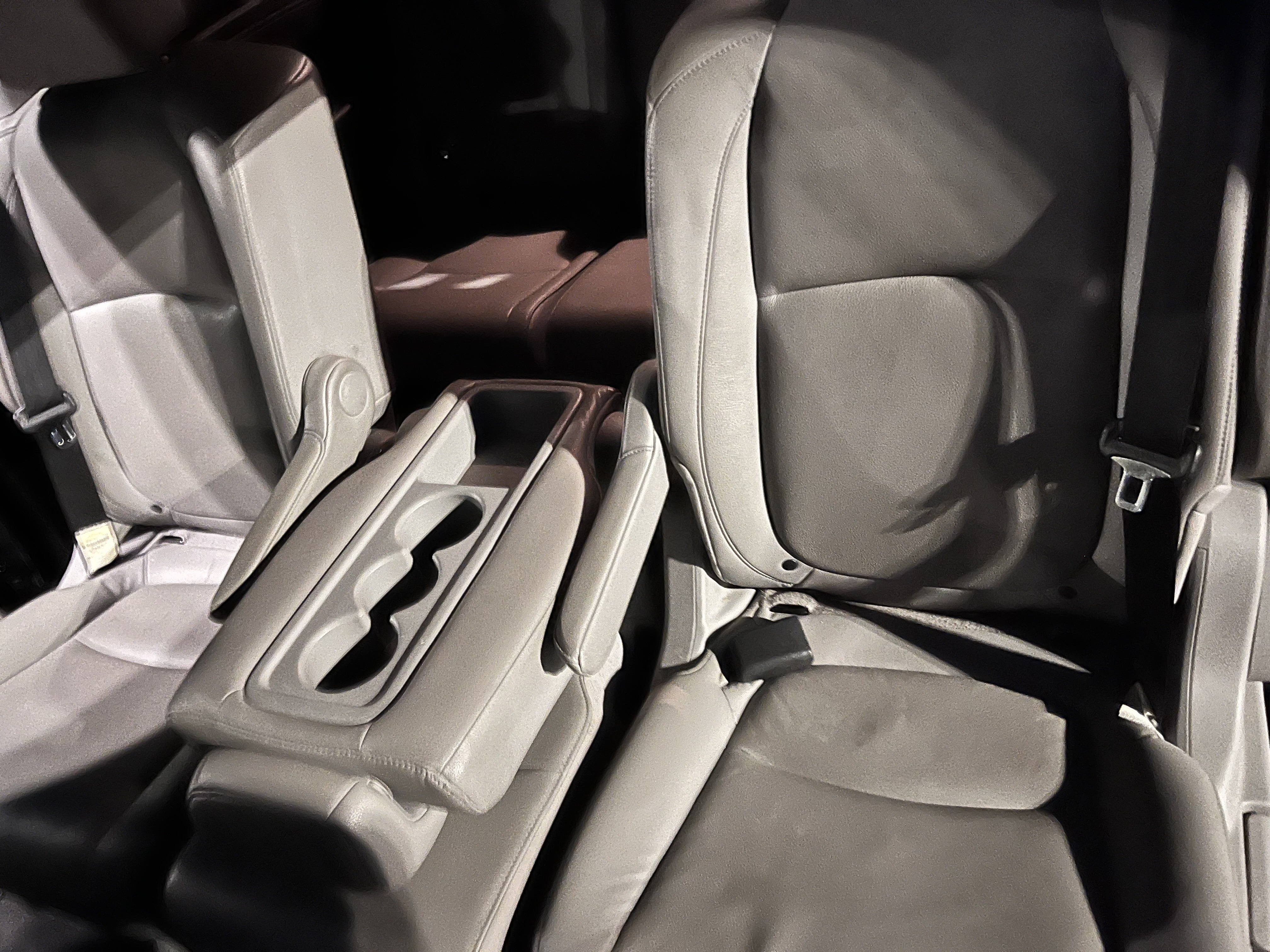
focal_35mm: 26
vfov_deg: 53.1
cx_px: 635
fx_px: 954
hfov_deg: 67.3
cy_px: 476
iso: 500
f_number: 1.6
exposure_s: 1/11
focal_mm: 5.1
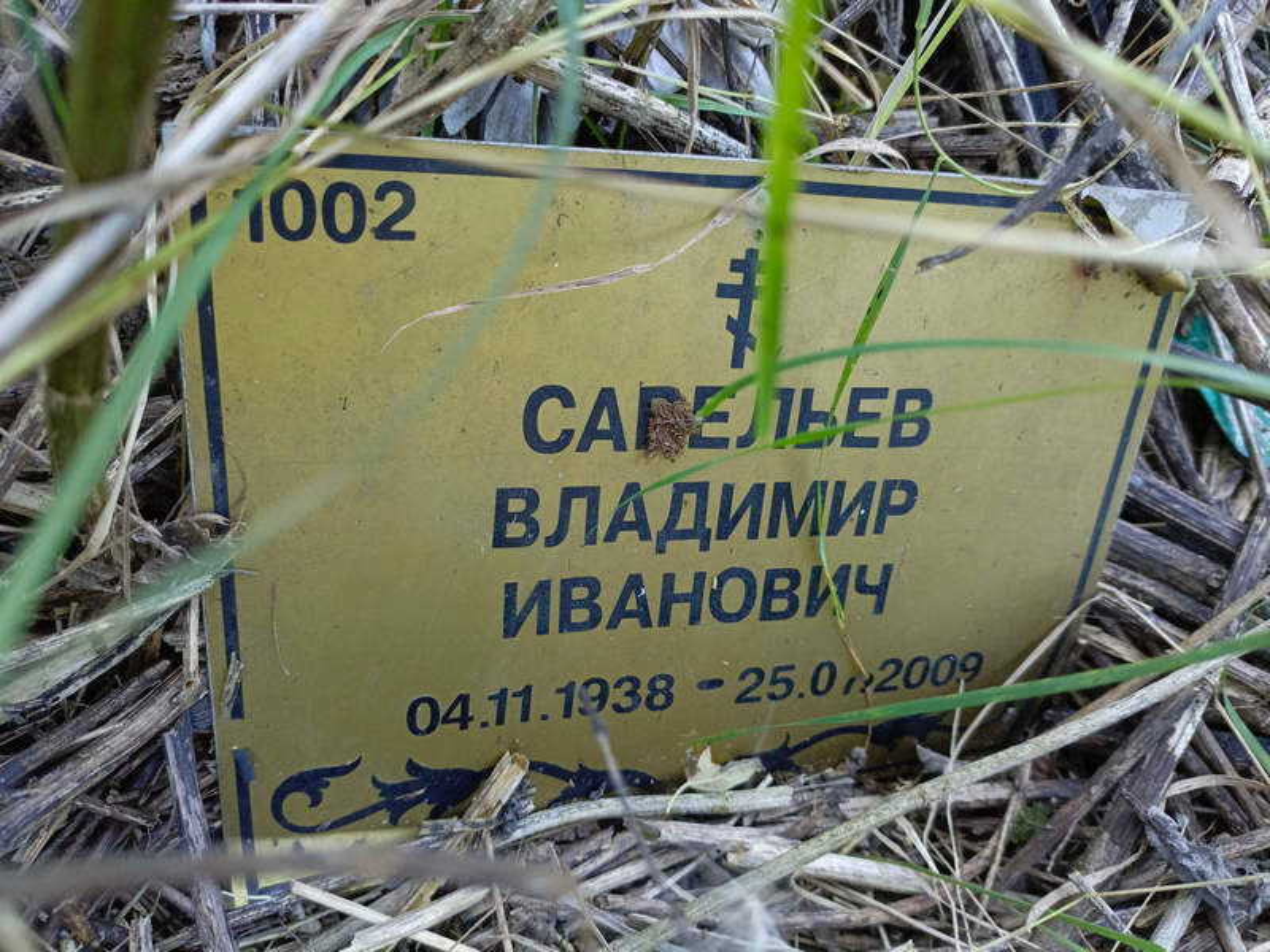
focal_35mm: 25
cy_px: 476
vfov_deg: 54.9
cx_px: 635
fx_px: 917
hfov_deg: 69.4
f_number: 1.69
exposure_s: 1/60
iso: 598
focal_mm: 4.76
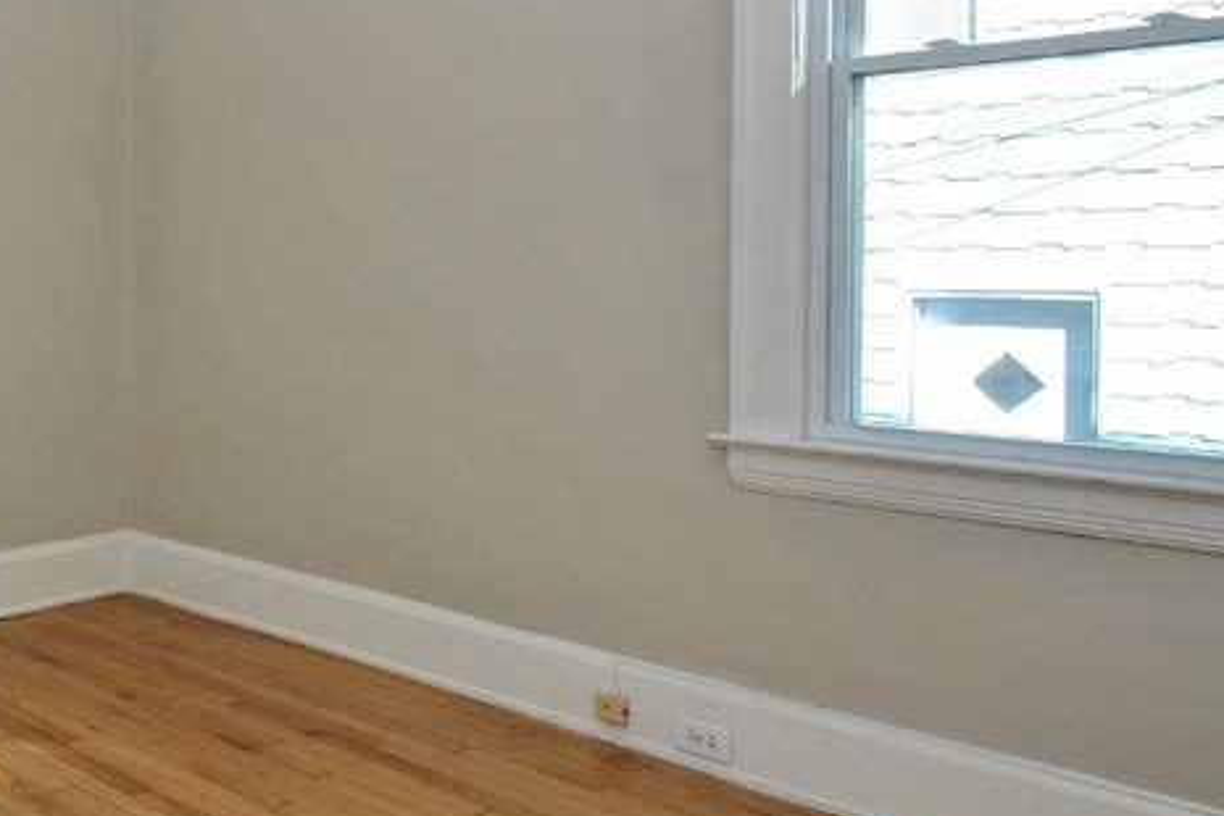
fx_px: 1190
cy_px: 251
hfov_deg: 46.9
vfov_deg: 37.3
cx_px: 46
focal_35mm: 35
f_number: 13
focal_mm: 10
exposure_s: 1/60
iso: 400
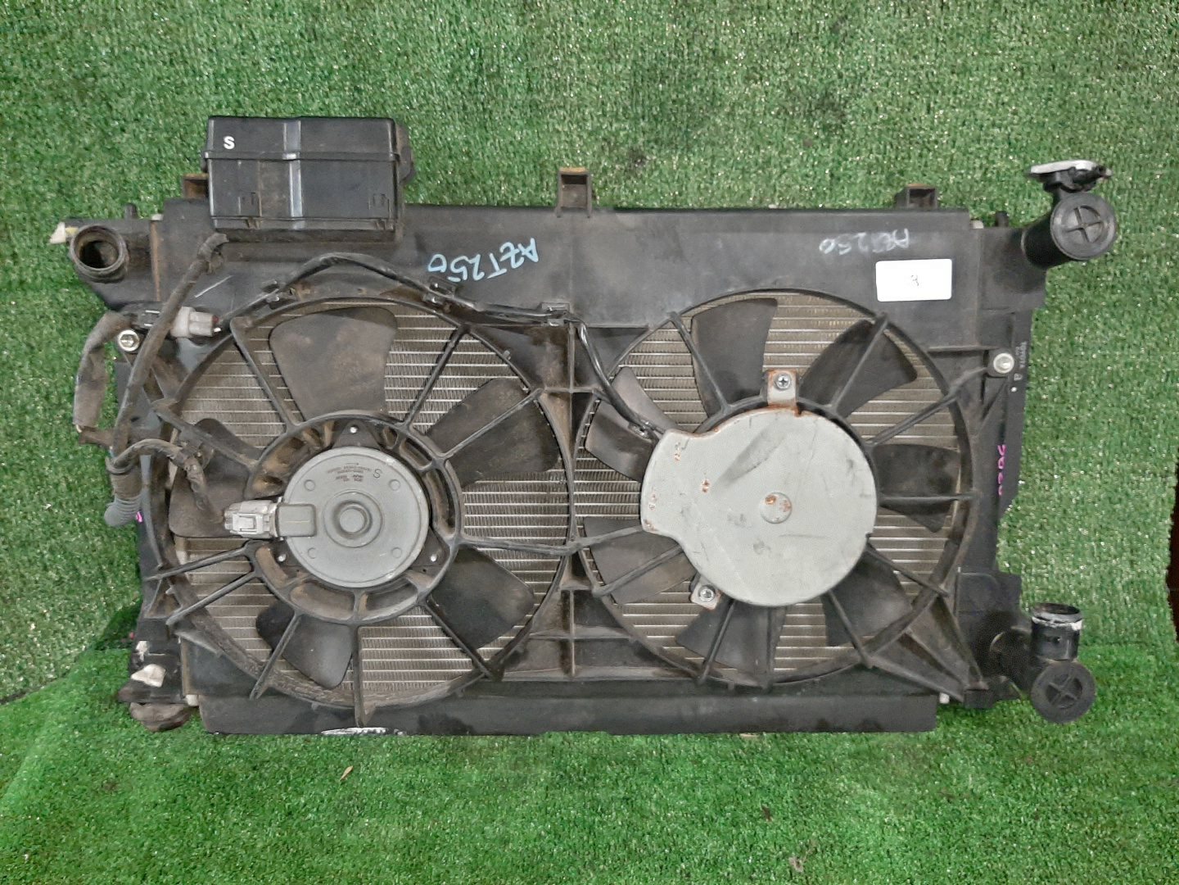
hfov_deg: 67.3
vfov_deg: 53.1
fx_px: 886
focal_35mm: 26
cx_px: 590
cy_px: 442
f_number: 1.7
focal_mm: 3.93
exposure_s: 1/25
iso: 339
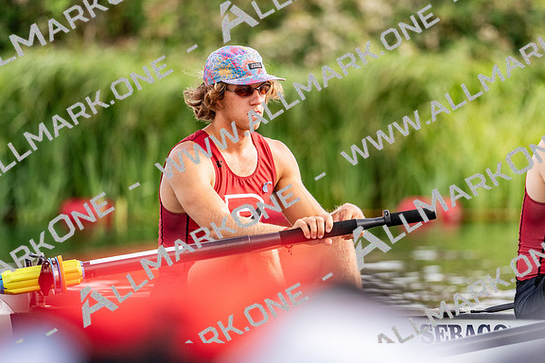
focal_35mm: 604
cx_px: 272
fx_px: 9143
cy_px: 182
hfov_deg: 3.4
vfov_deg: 2.3
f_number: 4.5
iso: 720
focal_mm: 400
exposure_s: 1/2500
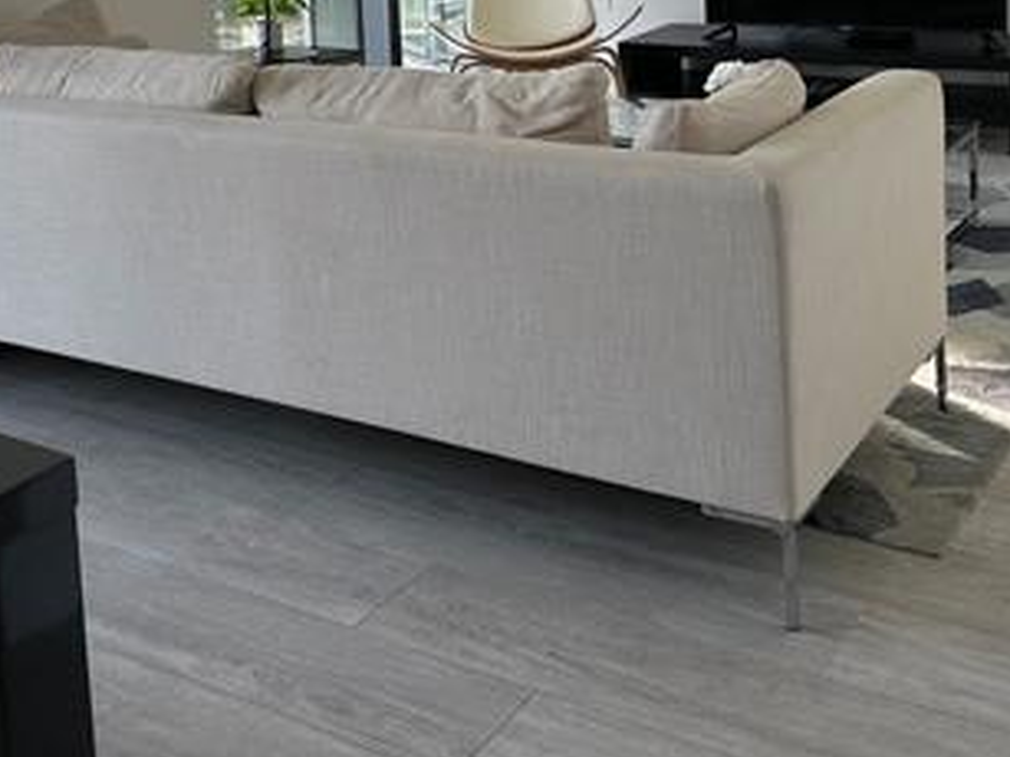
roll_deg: +3.2
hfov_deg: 37.5
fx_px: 1458
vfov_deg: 27.6
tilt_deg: -8.6
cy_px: 20
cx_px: 280
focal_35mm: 50
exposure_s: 1/225
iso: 80
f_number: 1.78
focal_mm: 6.86
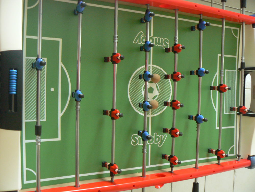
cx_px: 128
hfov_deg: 51.4
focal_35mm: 36
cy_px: 96
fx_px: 265
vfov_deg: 39.7
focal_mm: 6
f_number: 2.8
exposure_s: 1/6
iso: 200
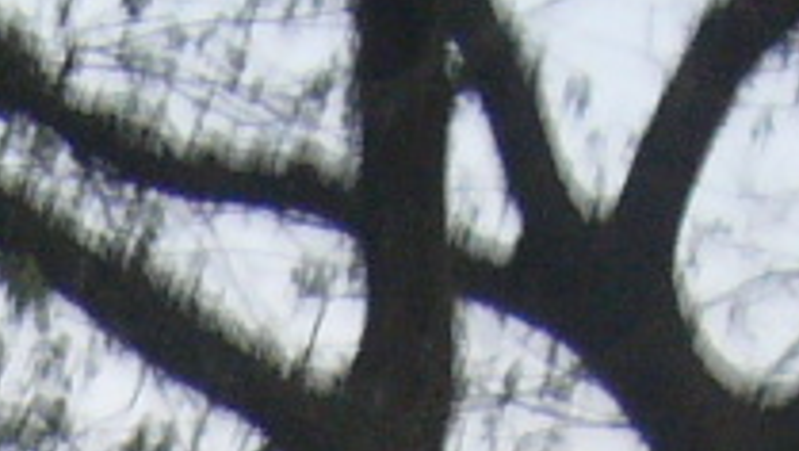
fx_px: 4941
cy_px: 1689
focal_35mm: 233
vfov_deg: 4.8
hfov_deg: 9.1
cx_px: -329
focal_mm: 5.8
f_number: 2.8
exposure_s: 1/13
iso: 200
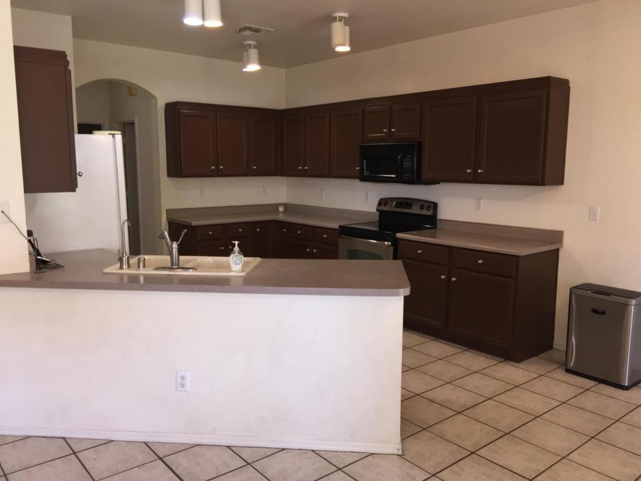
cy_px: 240
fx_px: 537
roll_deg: -0.7
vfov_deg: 48.2
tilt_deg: -7.0
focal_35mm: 29
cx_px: 320
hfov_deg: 61.7
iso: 100
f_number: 2.2
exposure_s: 1/30
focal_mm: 4.15
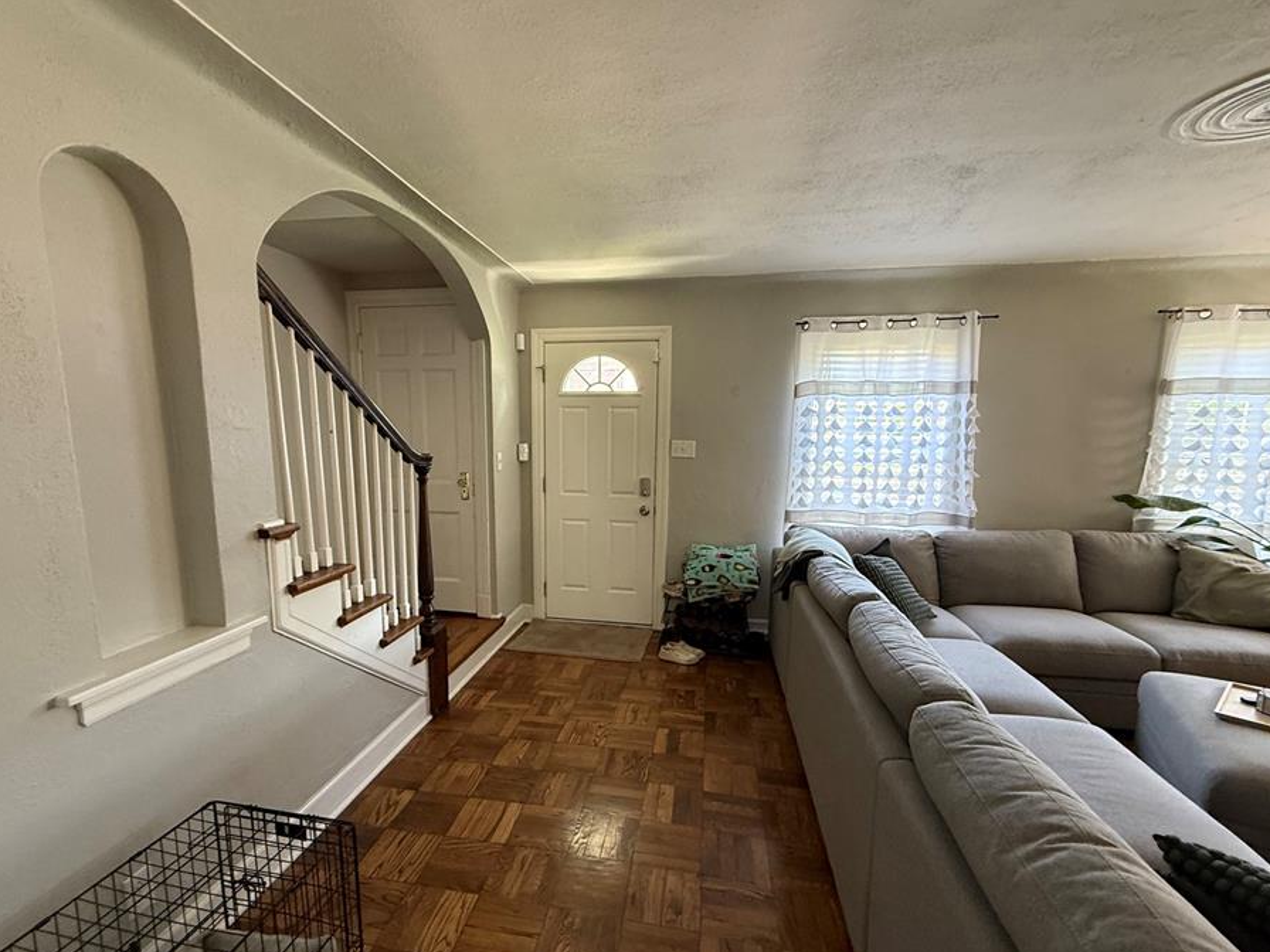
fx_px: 587
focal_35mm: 16
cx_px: 604
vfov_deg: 77.9
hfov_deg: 94.4
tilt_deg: -7.5
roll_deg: +0.5
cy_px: 518
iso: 320
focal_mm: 2.22
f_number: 2.2
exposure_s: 1/60
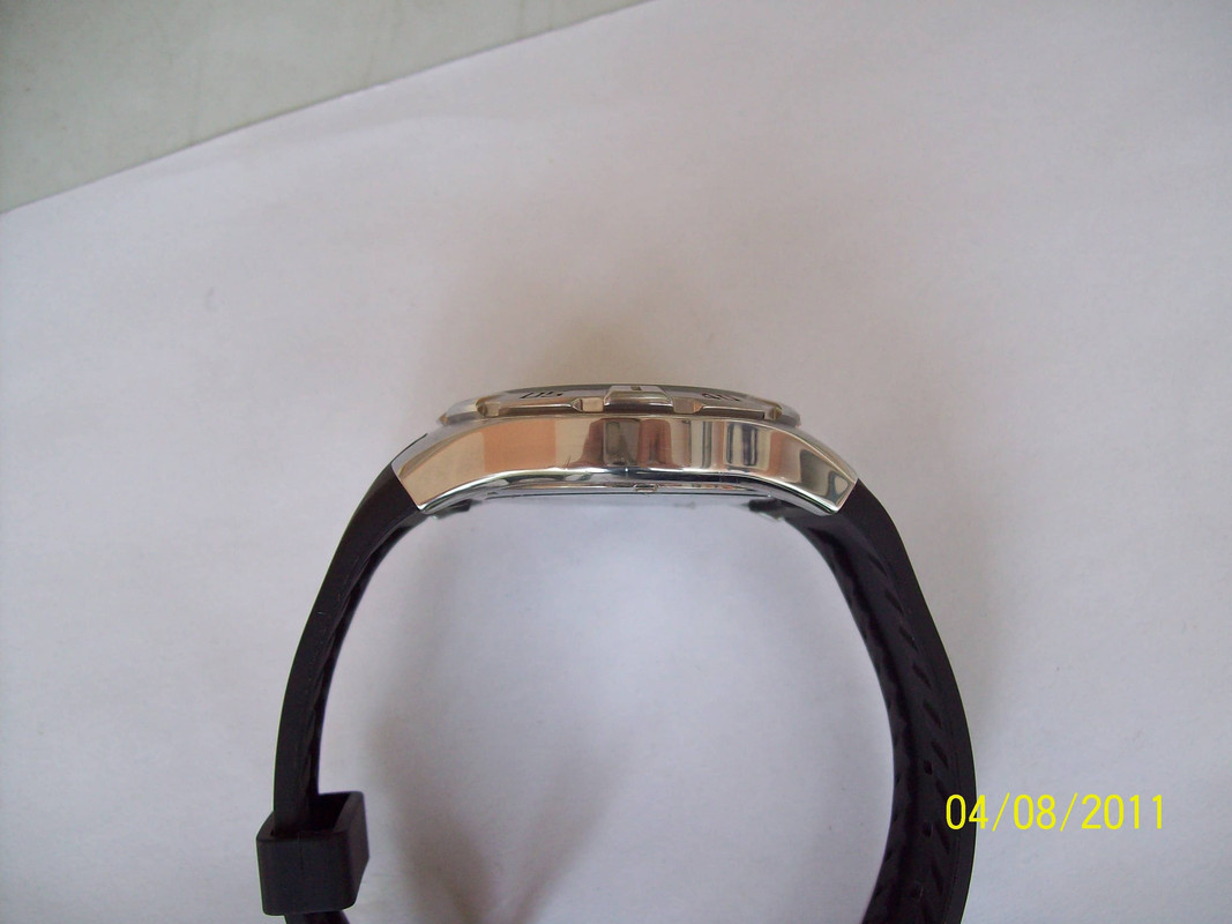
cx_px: 616
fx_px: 1281
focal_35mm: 36
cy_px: 462
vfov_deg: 39.6
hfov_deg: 51.4
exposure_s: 1/253
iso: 80
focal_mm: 6
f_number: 2.7
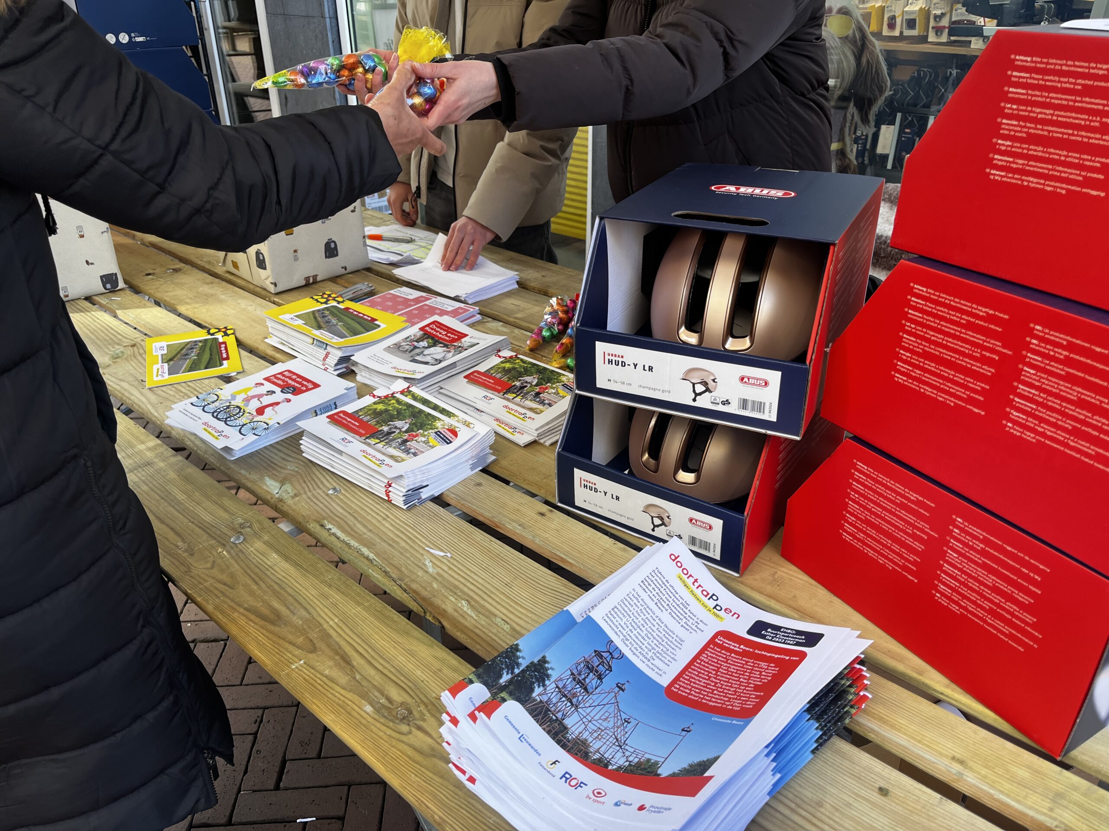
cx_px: 554
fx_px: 833
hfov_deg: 67.3
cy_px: 416
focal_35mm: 26
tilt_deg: -29.7
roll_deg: +0.1
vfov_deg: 53.1
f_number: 1.6
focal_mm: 5.1
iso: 40
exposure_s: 1/155
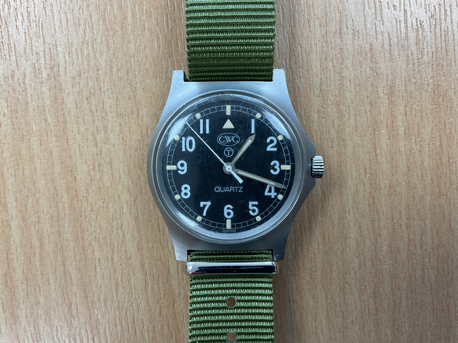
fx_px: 384
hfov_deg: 61.7
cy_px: 172
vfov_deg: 48.2
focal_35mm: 29
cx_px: 229
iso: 50
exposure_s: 1/100
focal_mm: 3
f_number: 1.8
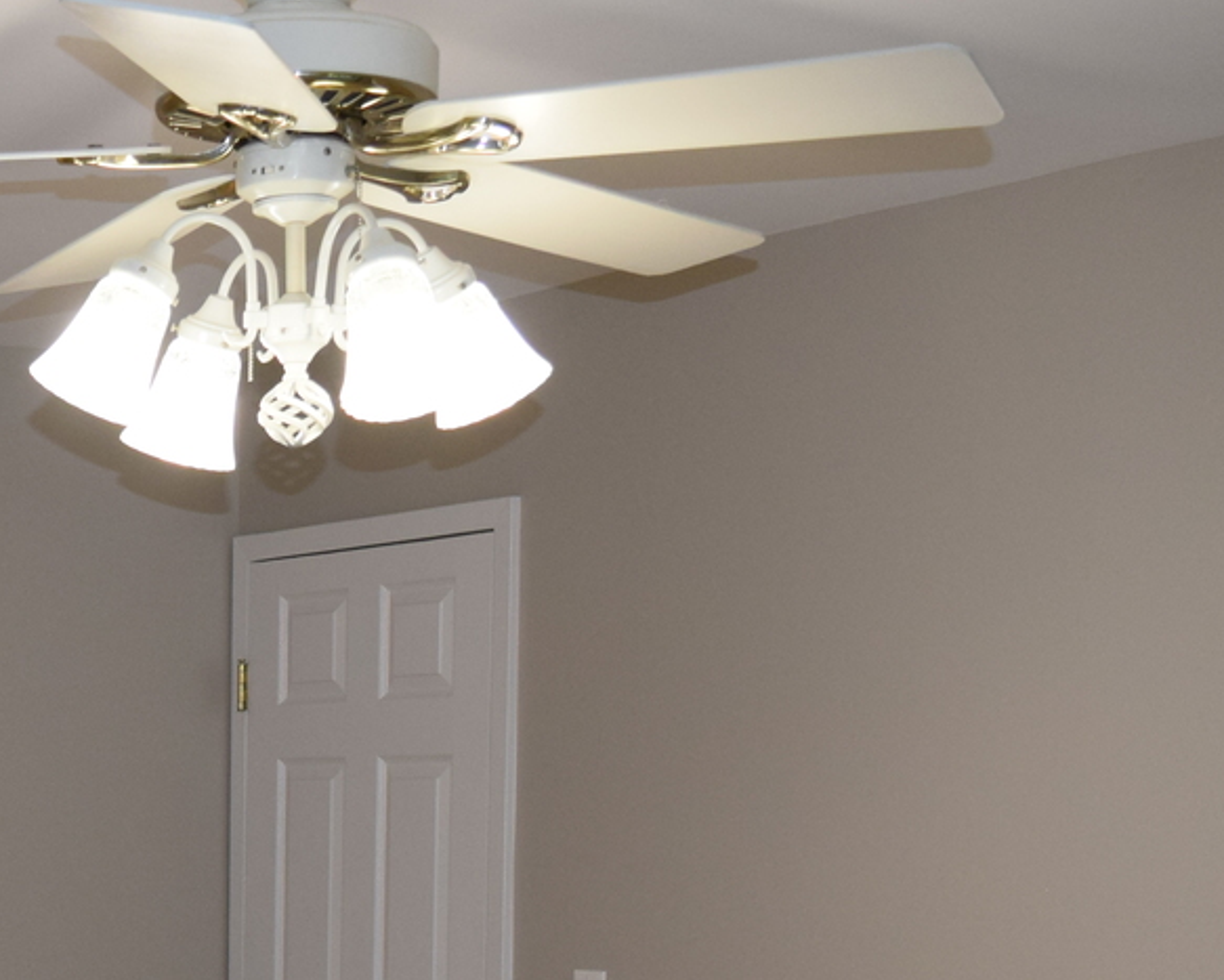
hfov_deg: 20.8
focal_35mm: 86
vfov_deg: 17.3
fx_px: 3117
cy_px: 1091
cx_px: -223
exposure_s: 1/100
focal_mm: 22
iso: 800
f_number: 5
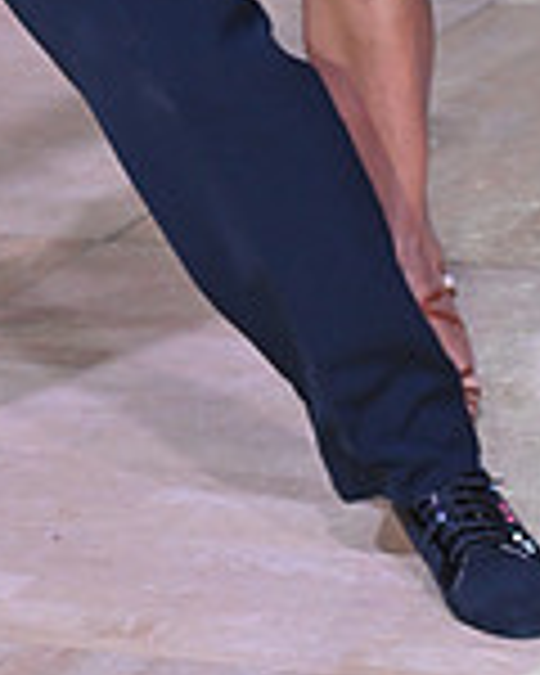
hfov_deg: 6.0
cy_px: -454
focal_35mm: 254
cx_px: -272
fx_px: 5074
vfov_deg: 7.4
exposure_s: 1/200
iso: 1600
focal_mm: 70
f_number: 8
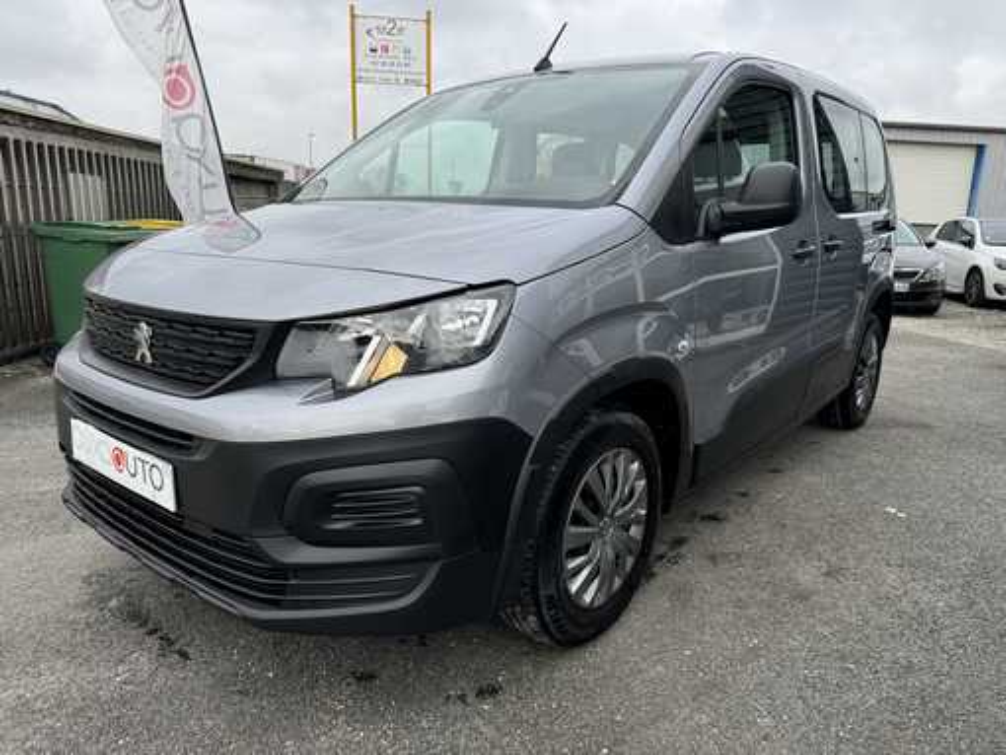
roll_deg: -1.6
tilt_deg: -12.6
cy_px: 378
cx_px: 503
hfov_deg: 71.6
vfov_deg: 56.9
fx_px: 698
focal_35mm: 24
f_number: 1.78
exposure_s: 1/1026
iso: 80
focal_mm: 6.76
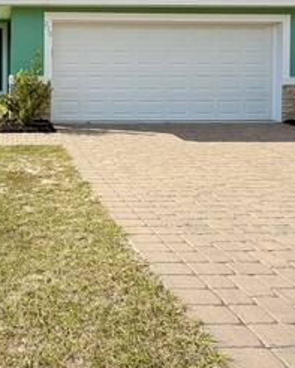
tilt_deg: -0.9
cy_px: 61
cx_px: 26
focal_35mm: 37
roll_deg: +0.6
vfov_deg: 45.9
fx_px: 404
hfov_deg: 37.4
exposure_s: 1/970
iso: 20
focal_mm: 2.22
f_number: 2.2
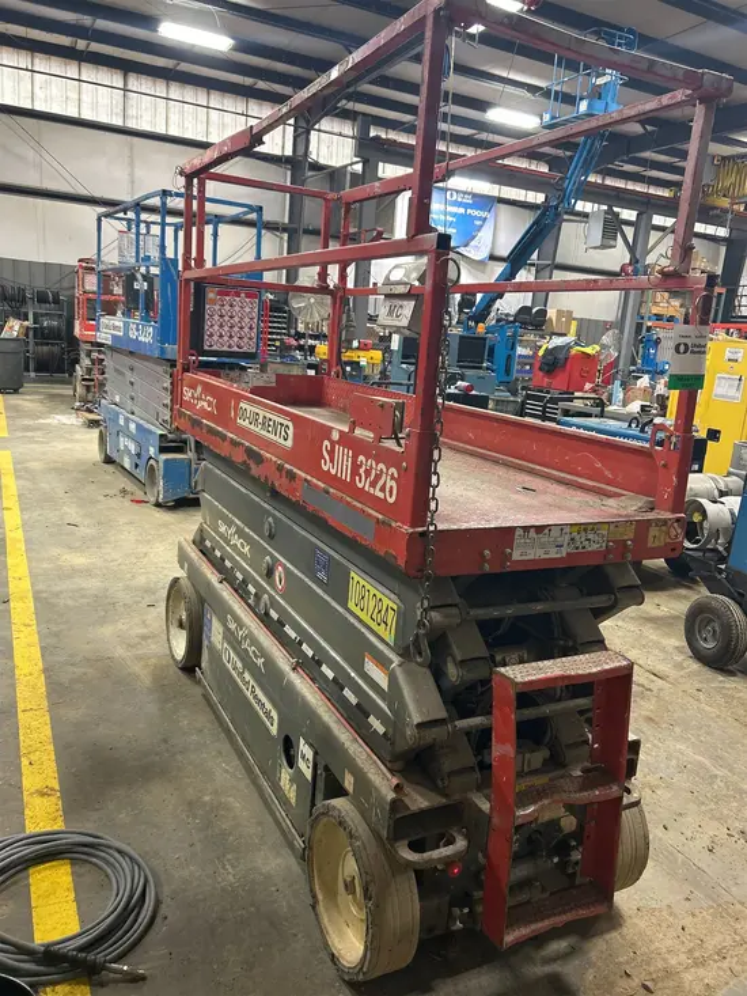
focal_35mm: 26
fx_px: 748
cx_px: 374
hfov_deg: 53.1
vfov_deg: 67.3
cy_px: 498
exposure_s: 1/60
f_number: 1.5
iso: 200
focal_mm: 5.7
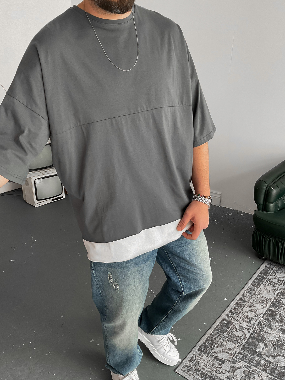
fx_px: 351
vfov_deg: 56.8
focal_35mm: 32
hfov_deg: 44.2
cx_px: 144
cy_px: 204
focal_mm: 3
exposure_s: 1/60
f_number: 1.8
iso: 64
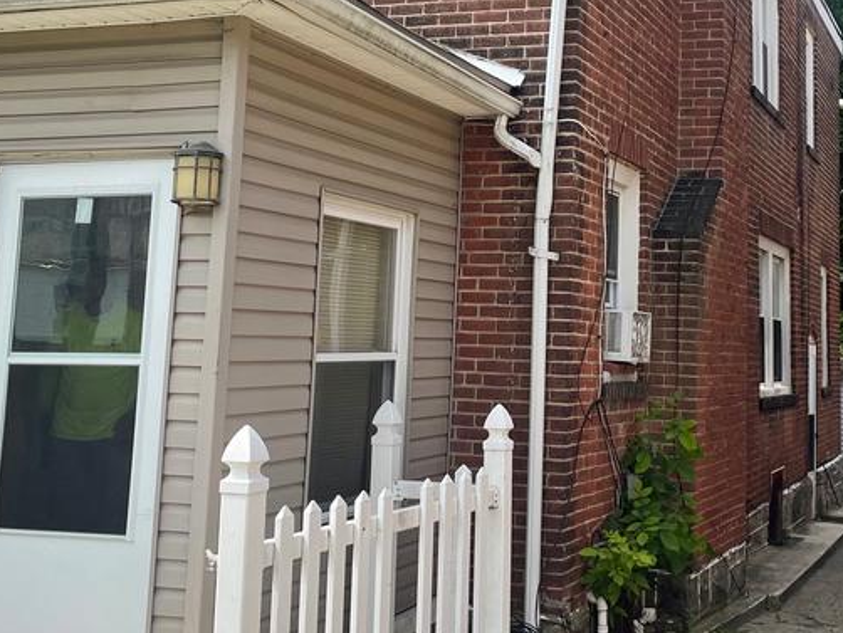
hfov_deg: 35.7
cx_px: 581
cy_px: 151
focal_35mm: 53
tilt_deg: +8.6
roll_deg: -1.7
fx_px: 1291
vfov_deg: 27.1
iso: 32
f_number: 1.6
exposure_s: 1/1770
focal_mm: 4.2
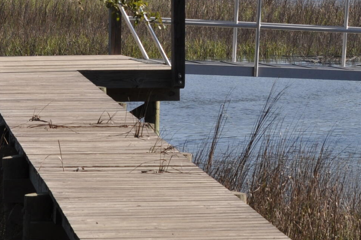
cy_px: 73
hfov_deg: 8.0
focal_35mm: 257
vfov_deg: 5.3
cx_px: 336
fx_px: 2570
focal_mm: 55
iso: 200
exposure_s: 1/320
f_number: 9
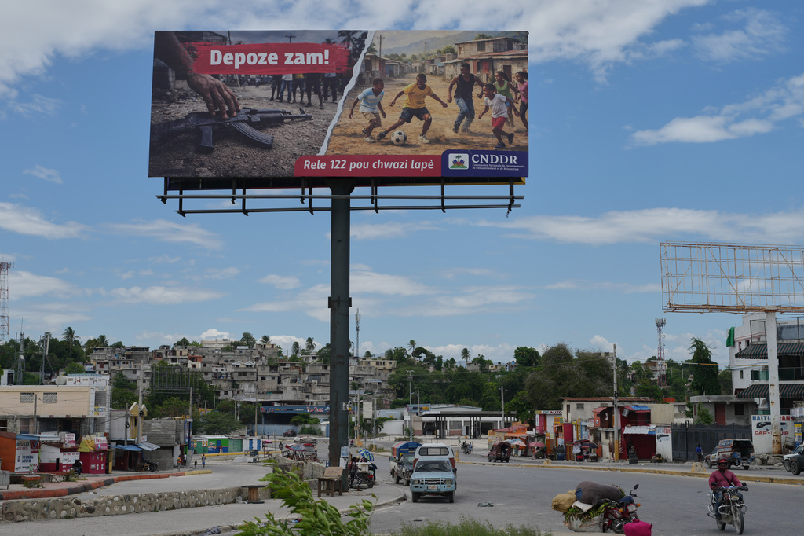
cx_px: 402
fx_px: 1116
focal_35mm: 50
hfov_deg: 39.6
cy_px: 268
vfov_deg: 27.0
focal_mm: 50
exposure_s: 1/500
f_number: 5
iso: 50
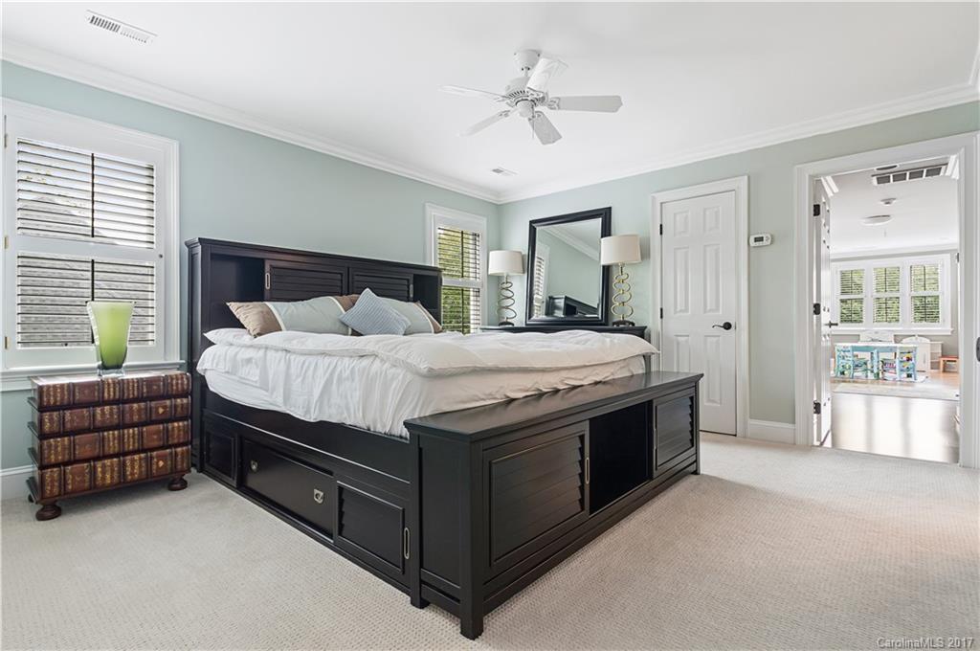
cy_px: 326
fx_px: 449
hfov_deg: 95.1
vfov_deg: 71.9
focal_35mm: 16
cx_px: 490
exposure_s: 1/1.67
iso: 200
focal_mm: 11
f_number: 11
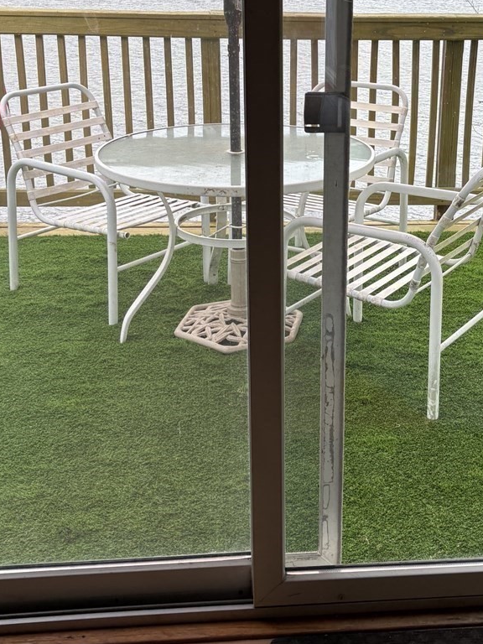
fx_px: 967
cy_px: 205
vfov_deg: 36.4
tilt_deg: -16.5
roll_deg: +0.1
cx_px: 304
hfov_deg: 27.9
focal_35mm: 52
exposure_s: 1/207
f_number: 1.6
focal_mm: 5.96
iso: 40
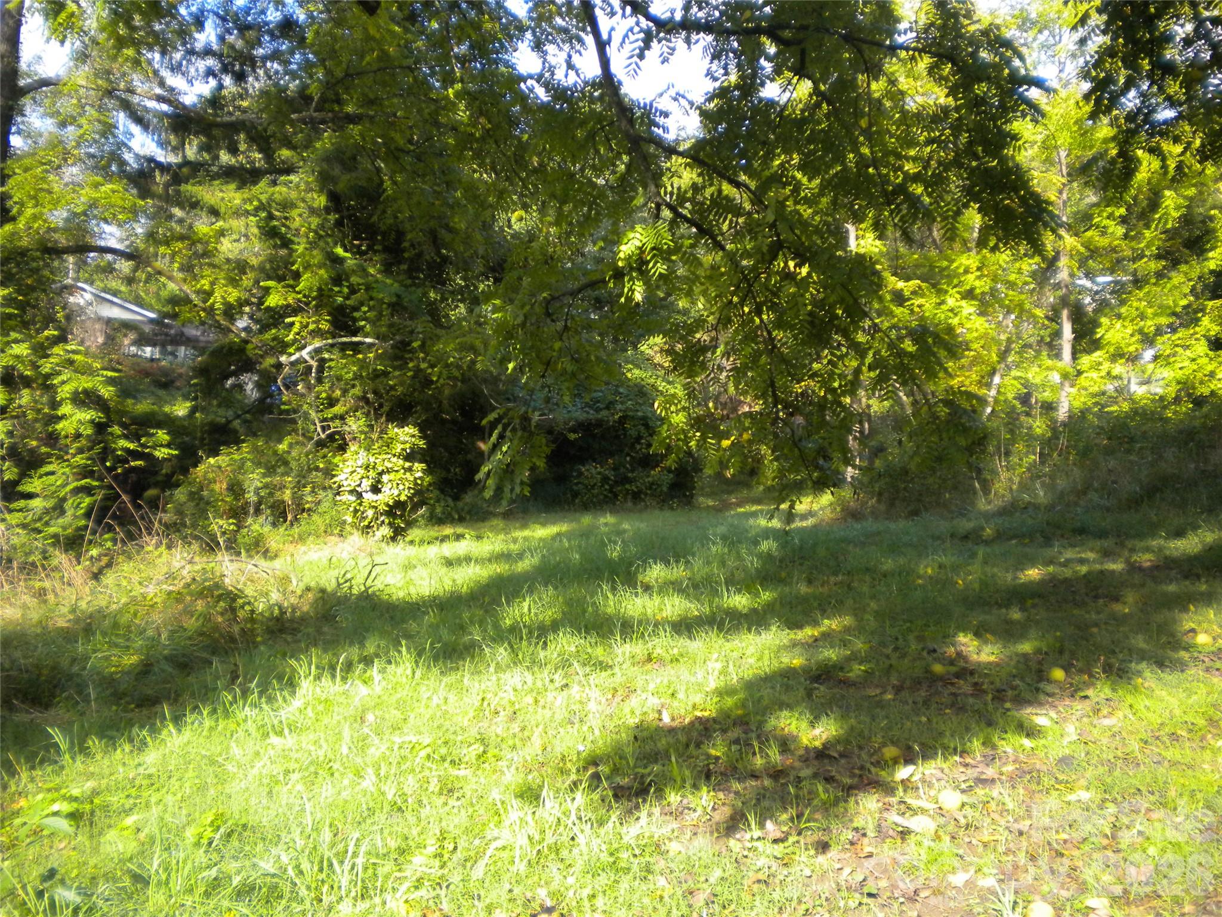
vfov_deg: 40.7
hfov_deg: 52.6
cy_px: 458
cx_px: 611
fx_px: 1236
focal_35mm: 35
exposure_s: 1/433
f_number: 3.1
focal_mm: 6.3
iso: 213
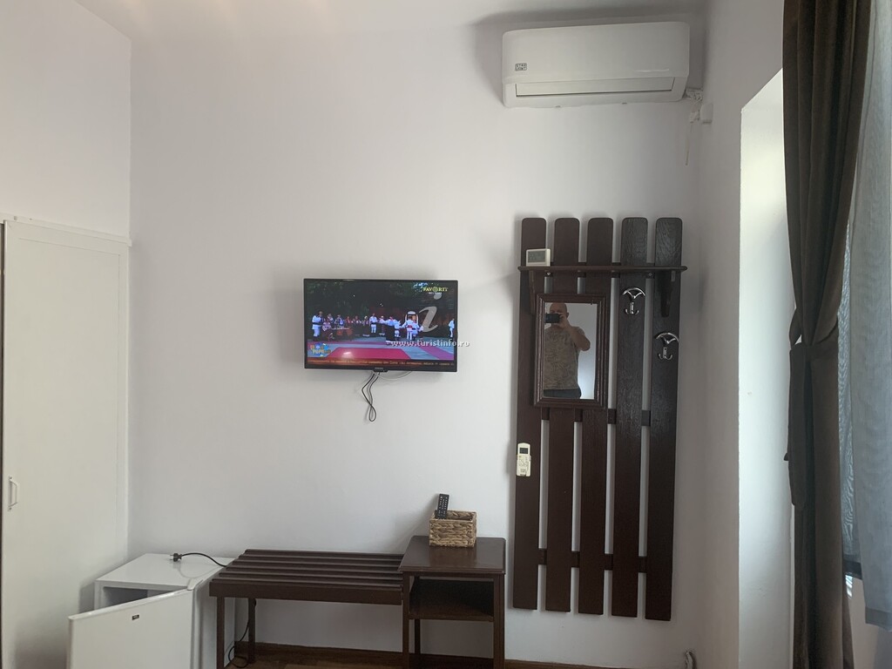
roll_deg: -0.7
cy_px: 334
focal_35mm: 26
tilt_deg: -2.2
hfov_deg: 67.3
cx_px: 446
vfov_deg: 53.1
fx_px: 670
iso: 100
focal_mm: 4.25
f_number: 1.8
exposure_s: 1/85
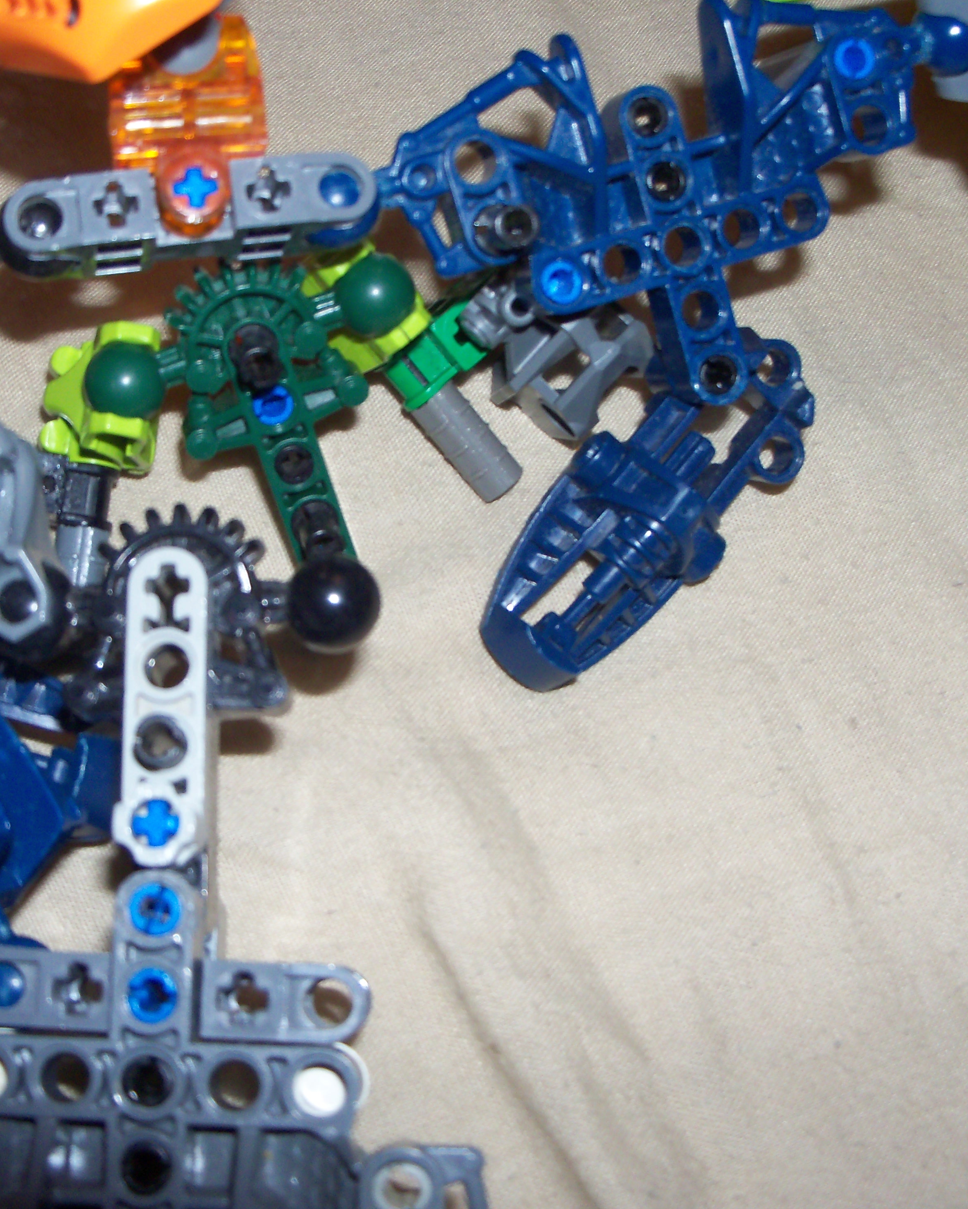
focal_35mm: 46
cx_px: 357
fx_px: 1647
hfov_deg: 32.6
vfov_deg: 40.3
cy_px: 609
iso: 100
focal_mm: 6.3
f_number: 3
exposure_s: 1/30
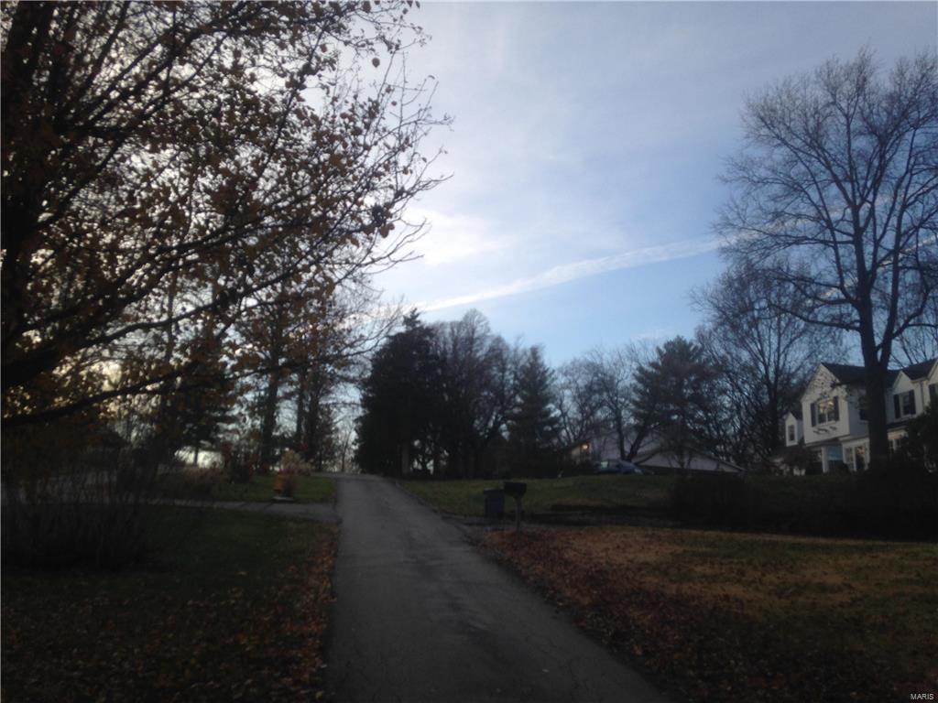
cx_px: 469
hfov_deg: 55.4
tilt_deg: +10.5
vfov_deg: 42.9
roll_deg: -3.9
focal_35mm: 33
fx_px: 894
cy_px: 352
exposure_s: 1/521
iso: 50
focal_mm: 4.12
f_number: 2.4
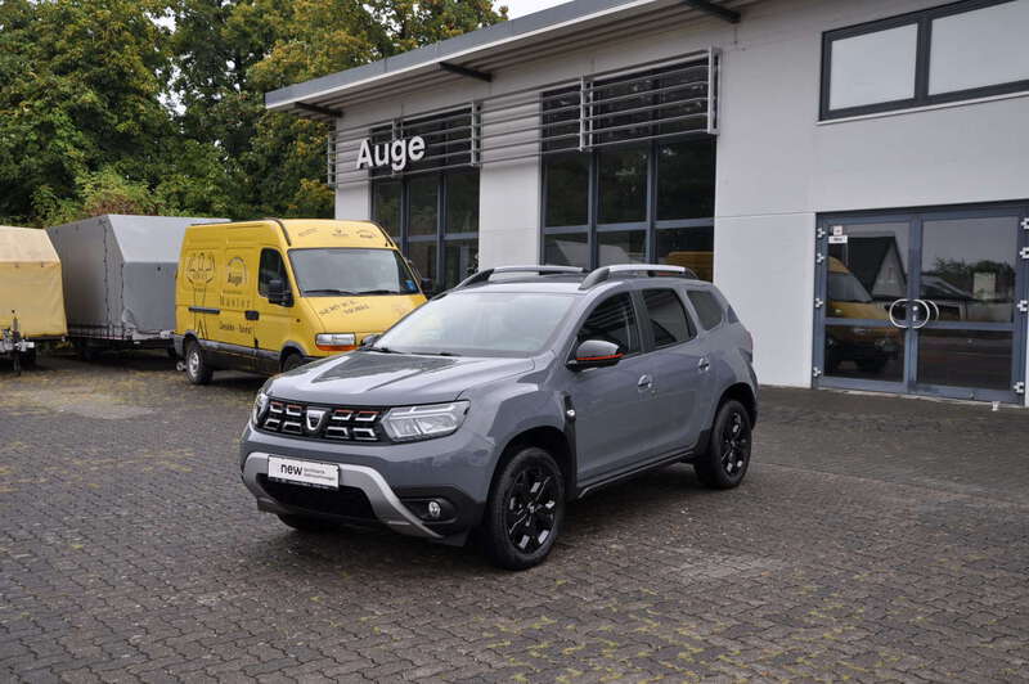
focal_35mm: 38
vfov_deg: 35.4
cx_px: 514
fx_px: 1071
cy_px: 342
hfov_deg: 51.3
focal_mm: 25
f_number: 5.6
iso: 200
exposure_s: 1/125
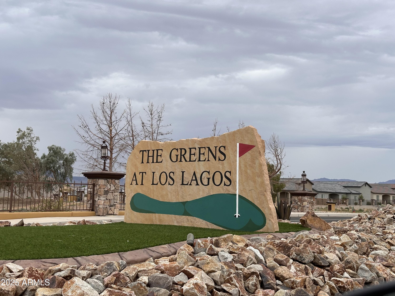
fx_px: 548
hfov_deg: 39.7
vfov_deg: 30.3
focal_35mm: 48
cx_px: 198
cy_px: 148
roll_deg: +0.1
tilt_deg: +5.4
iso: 64
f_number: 1.78
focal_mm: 6.86
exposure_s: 1/1357
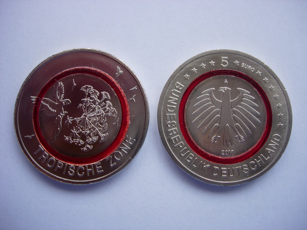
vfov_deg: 37.7
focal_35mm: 38
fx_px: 337
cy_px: 115
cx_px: 154
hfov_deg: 49.0
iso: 64
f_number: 2.8
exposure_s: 1/52.2
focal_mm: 7.8
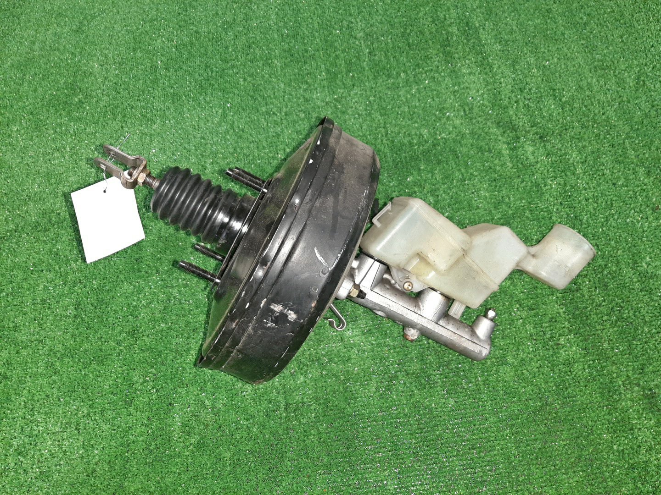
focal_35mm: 26
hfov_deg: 67.3
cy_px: 248
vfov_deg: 53.1
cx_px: 330
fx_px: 496
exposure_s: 1/25
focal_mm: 3.93
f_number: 1.7
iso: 218
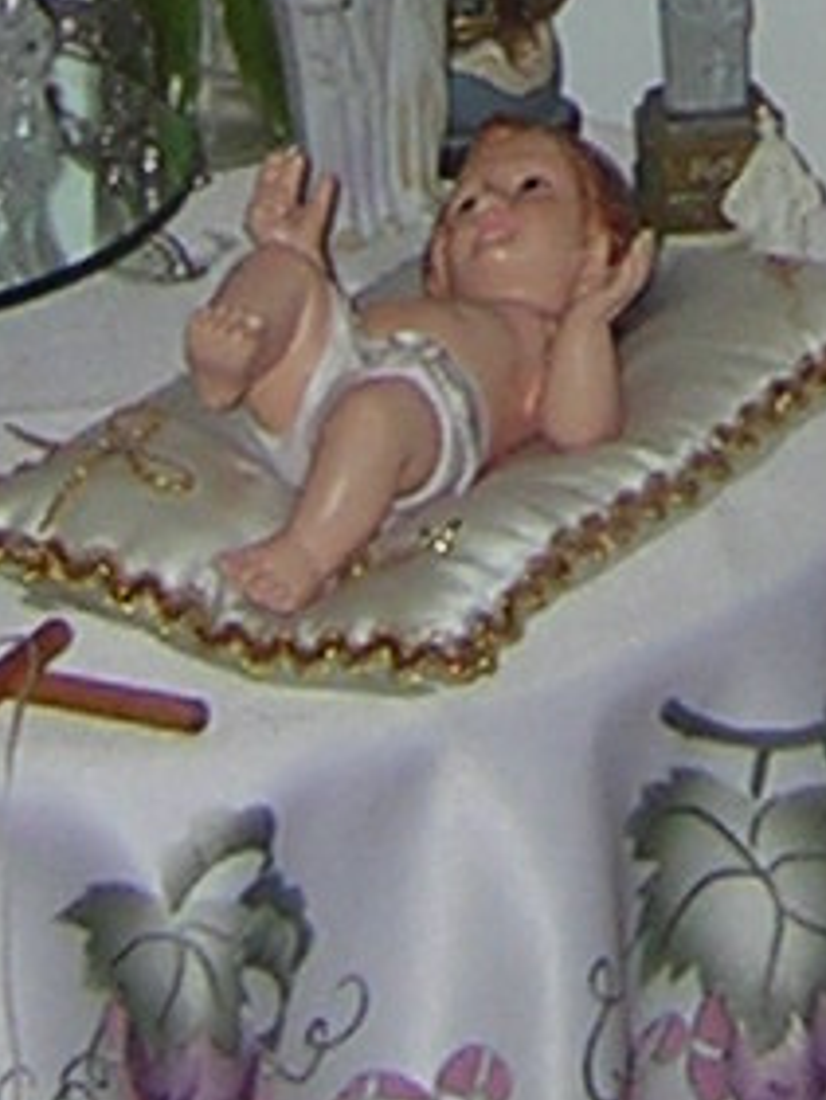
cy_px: -1174
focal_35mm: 205
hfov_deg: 7.2
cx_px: 650
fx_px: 6517
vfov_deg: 9.0
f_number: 2.6
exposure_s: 1/60.1
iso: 50
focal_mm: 4.7
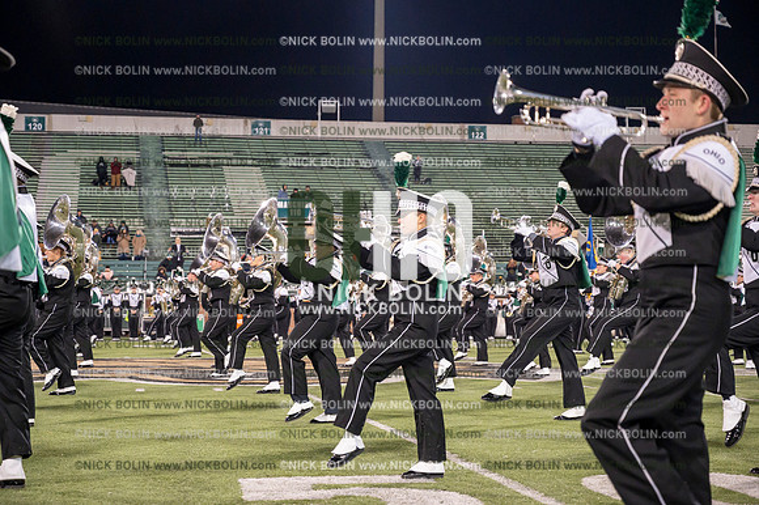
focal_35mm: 70
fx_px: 1475
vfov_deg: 19.4
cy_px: 252
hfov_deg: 28.9
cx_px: 380
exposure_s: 1/640
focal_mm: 70
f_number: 4.5
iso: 5000
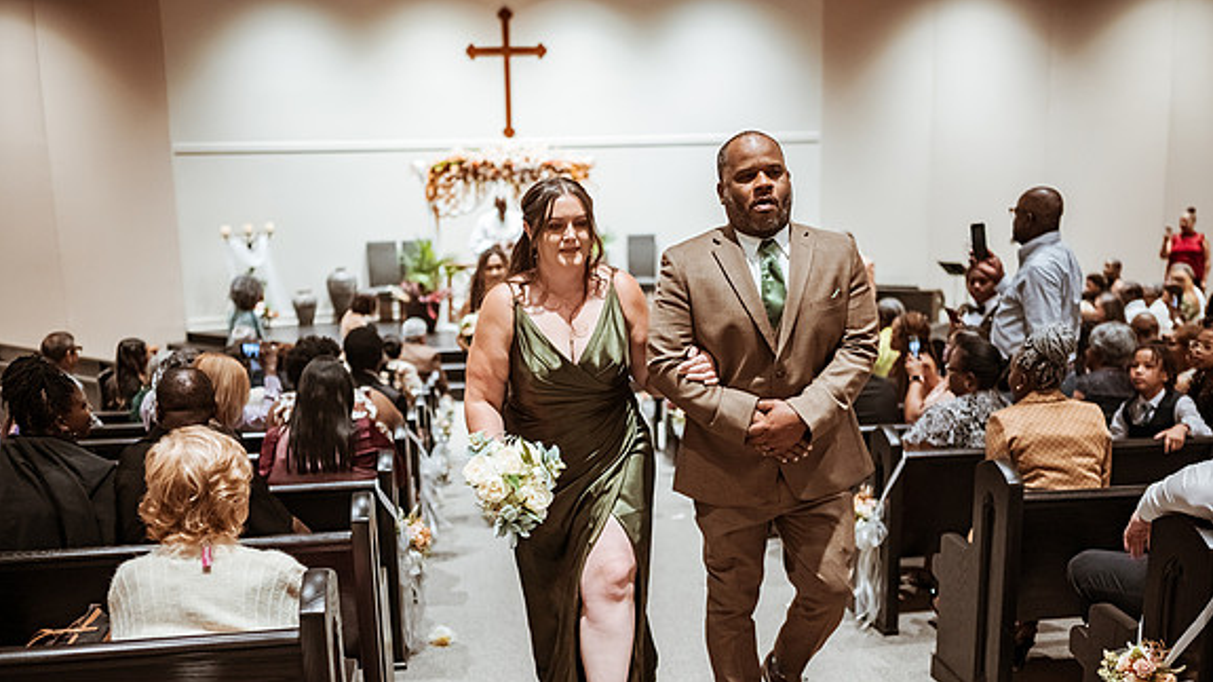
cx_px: 610
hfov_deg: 54.0
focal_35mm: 37
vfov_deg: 31.9
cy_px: 404
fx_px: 1190
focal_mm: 35
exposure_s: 1/400
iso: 1000
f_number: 1.8
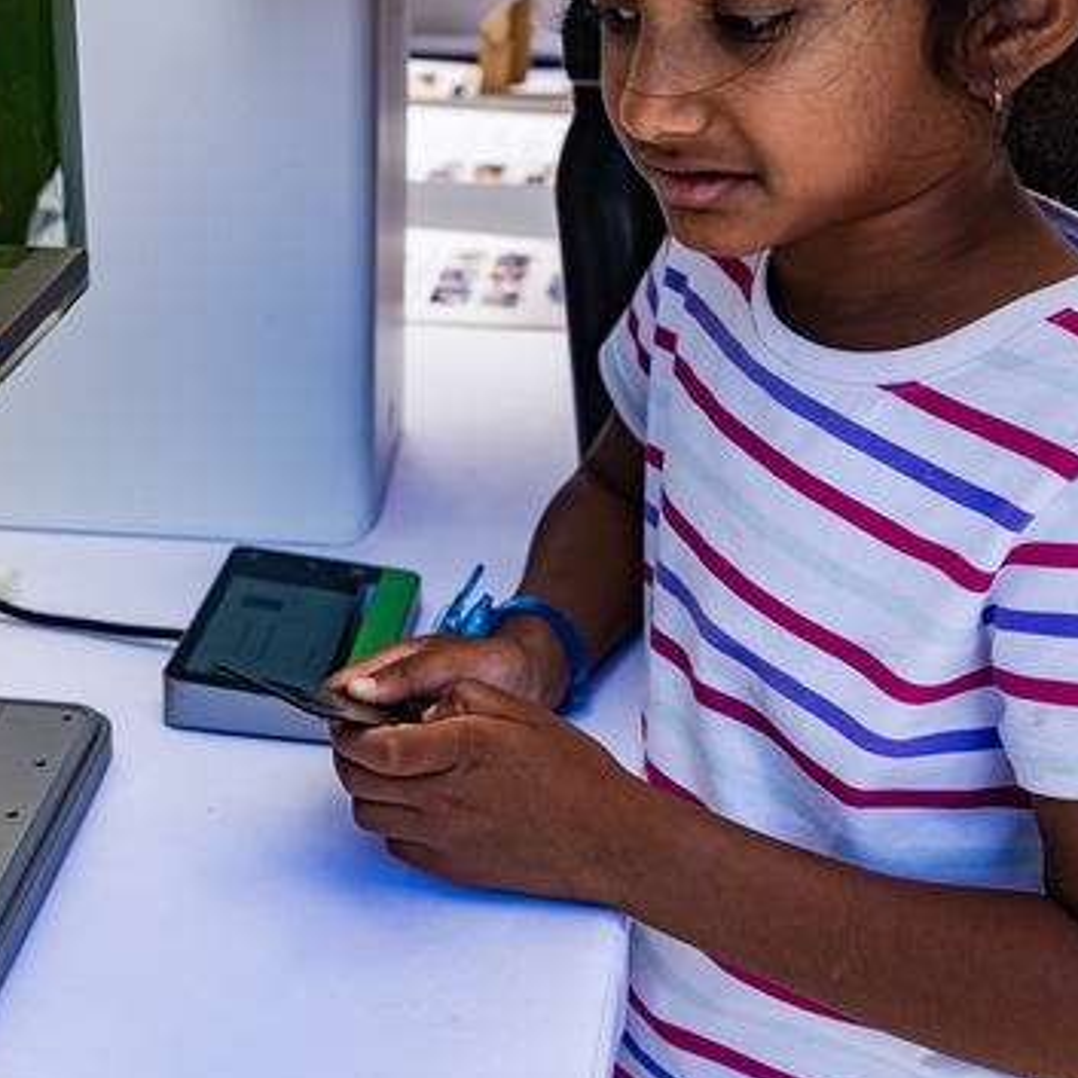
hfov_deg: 32.1
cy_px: 486
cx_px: 243
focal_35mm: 52
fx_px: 1832
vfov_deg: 32.8
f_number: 4.5
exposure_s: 1/200
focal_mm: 24
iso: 80
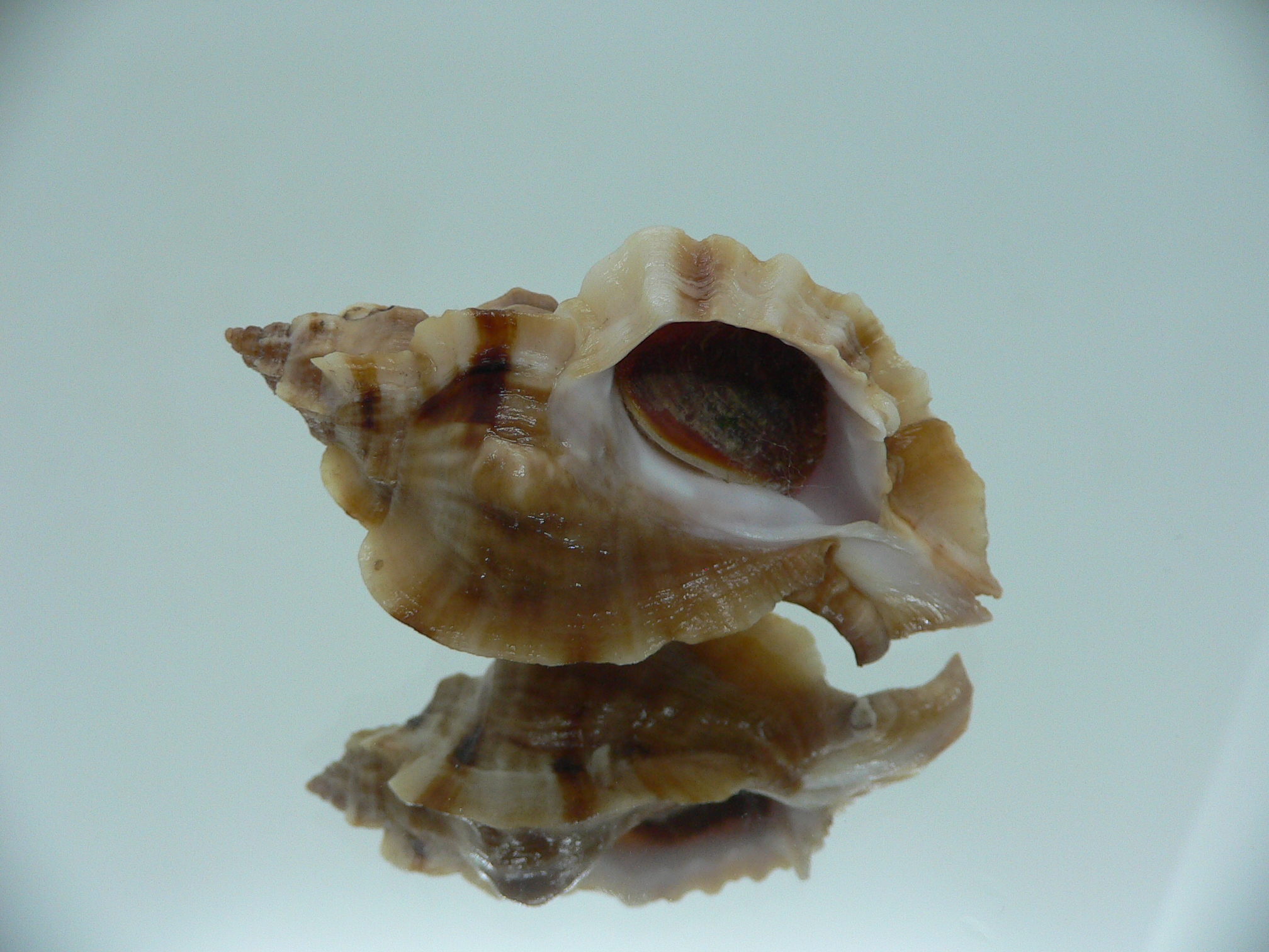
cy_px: 476
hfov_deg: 52.6
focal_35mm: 35
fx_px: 1283
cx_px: 634
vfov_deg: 40.7
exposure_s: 1/60
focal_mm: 4.6
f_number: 2.8
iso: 100
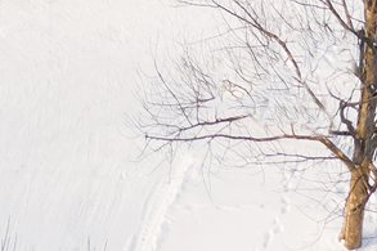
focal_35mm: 196
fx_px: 2051
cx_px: -126
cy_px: -525
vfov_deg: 6.4
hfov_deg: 10.3
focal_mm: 10.26
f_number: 5
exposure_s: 1/240
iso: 100
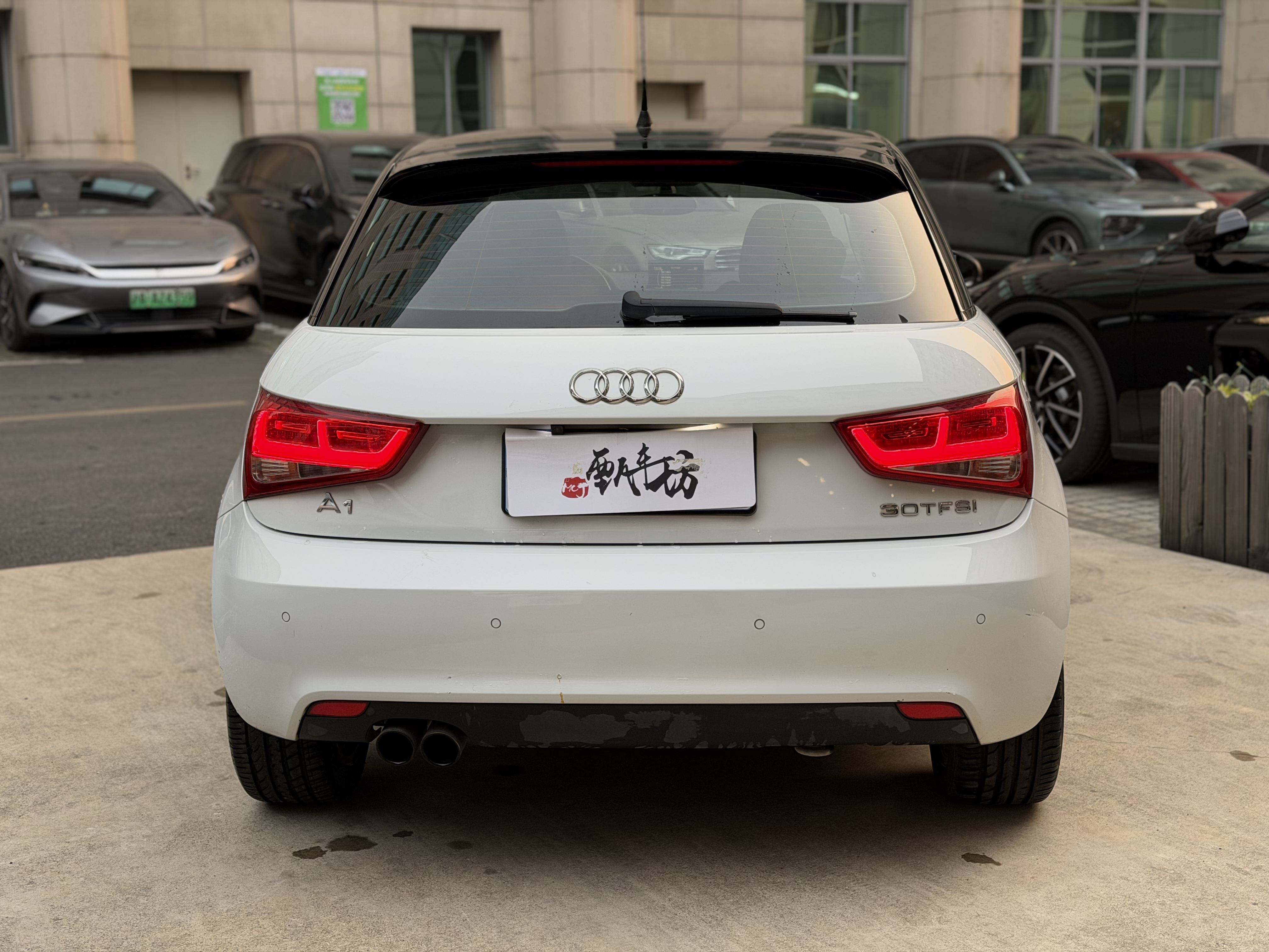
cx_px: 634
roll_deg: +0.7
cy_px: 476
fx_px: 1760
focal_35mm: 48
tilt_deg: -9.7
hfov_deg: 39.7
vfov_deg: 30.3
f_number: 1.78
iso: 64
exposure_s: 1/150
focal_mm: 6.76
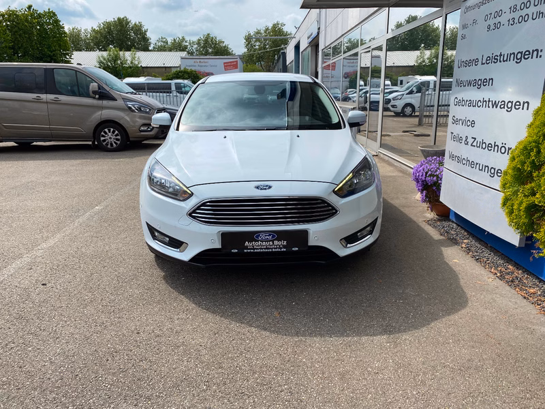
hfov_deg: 67.3
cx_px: 272
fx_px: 409
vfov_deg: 53.1
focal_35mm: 26
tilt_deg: -13.4
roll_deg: +0.1
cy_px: 204
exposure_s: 1/2755
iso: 32
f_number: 1.8
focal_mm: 4.25
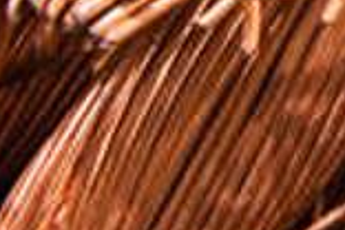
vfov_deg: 4.2
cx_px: 917
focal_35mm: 311
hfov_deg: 6.2
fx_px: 2980
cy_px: -557
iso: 200
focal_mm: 42
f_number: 9
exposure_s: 1/200
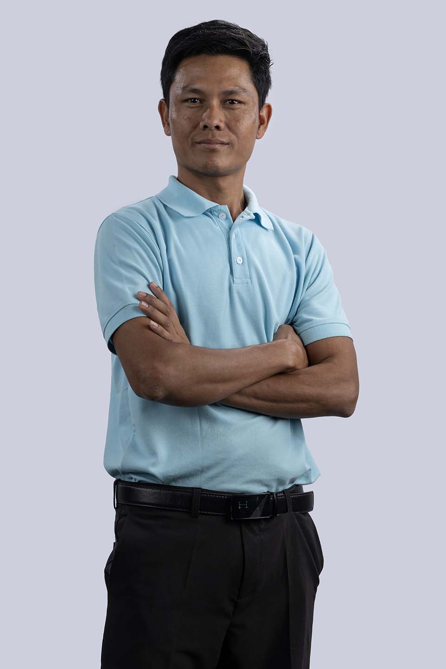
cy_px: 334
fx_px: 1951
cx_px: 223
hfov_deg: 13.0
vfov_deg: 19.5
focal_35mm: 105
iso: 80
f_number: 11
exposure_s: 1/200
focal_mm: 105
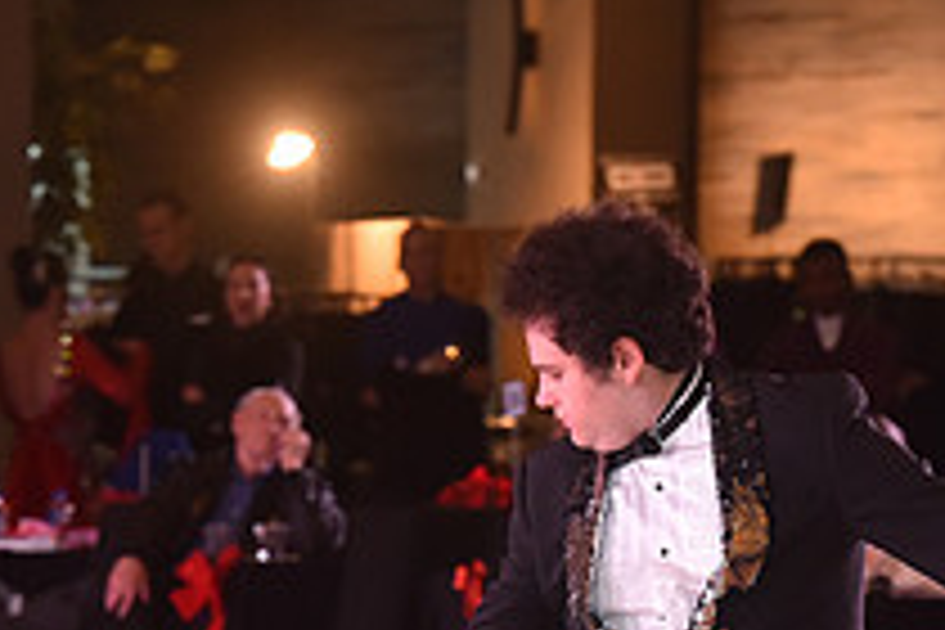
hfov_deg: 5.3
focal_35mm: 386
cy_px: 853
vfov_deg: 3.6
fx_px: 10132
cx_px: 346
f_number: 5
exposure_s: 1/200
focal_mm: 140
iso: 1600
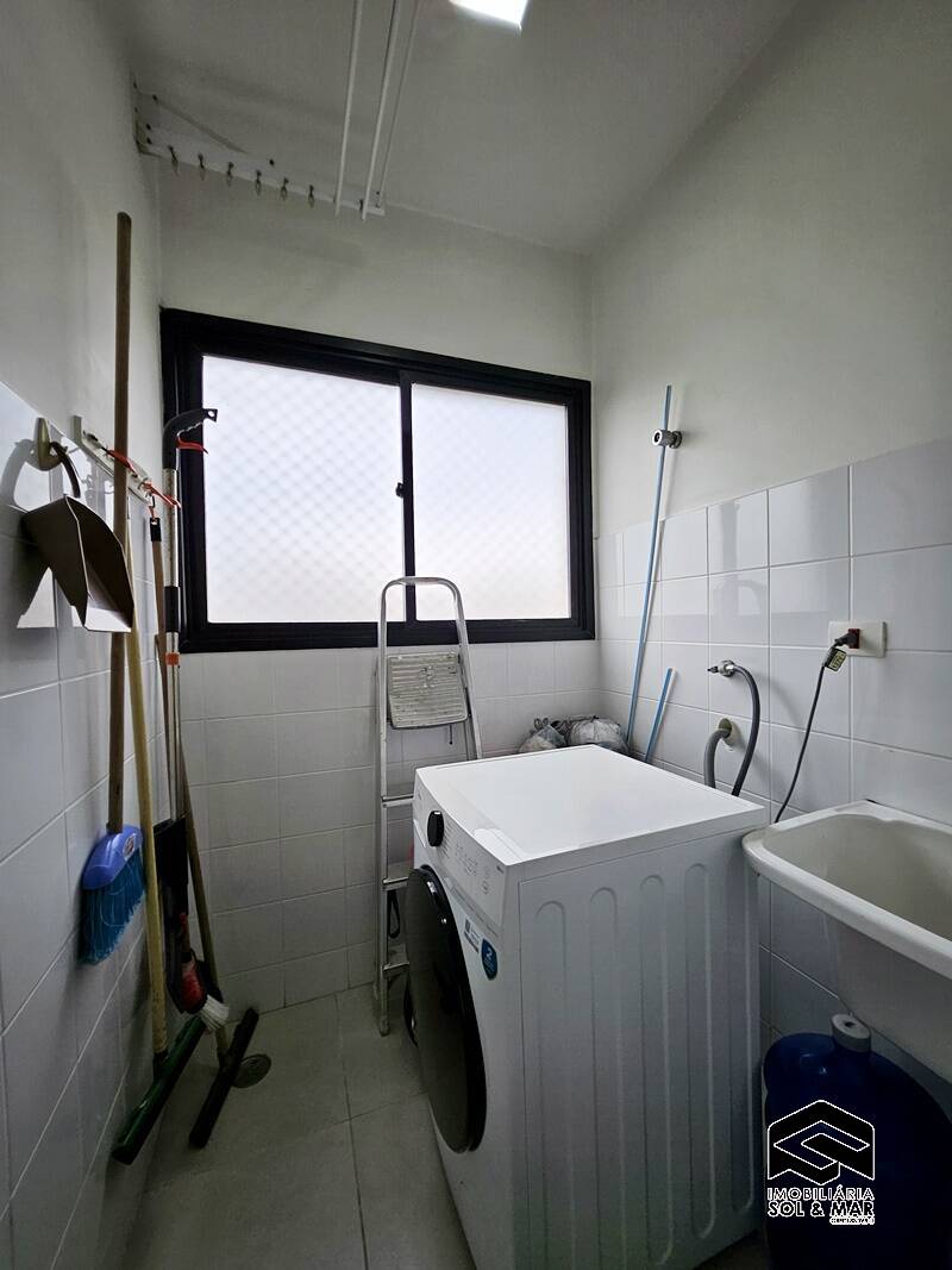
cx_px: 476
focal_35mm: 13
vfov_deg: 106.2
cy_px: 635
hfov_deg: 89.9
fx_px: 477
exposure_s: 1/120
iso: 32
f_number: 2.2
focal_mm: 1.7
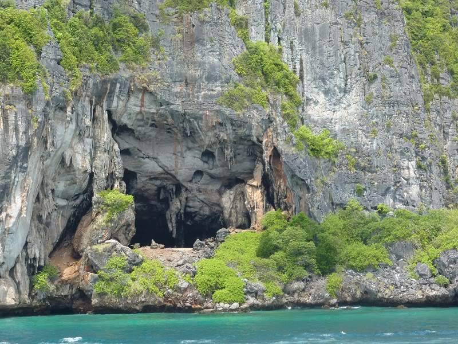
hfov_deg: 18.2
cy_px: 172
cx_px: 229
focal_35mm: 108
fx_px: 1429
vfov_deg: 13.7
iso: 80
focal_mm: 14.7
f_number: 4.3
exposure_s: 1/160
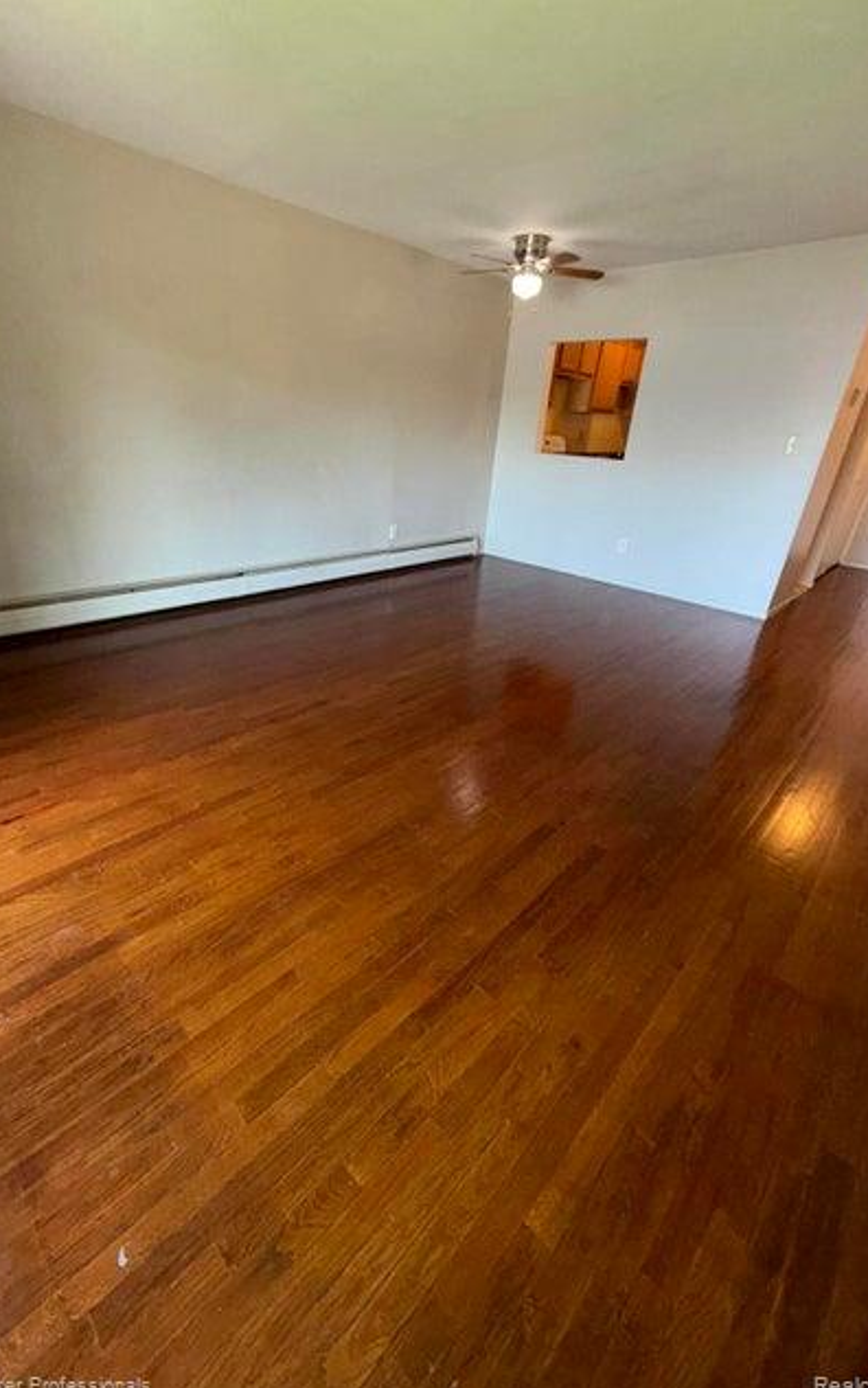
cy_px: 699
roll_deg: -3.3
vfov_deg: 101.4
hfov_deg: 74.7
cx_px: 397
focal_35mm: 15
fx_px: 567
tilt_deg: -25.9
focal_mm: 2.22
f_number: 2.2
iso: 100
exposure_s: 1/60
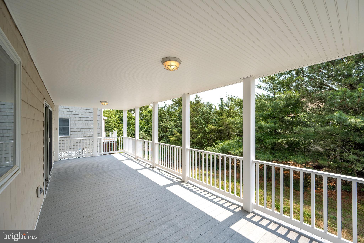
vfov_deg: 81.2
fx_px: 142
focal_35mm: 14
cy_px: 122
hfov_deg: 104.3
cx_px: 182
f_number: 7.1
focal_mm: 14
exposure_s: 1/400
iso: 160
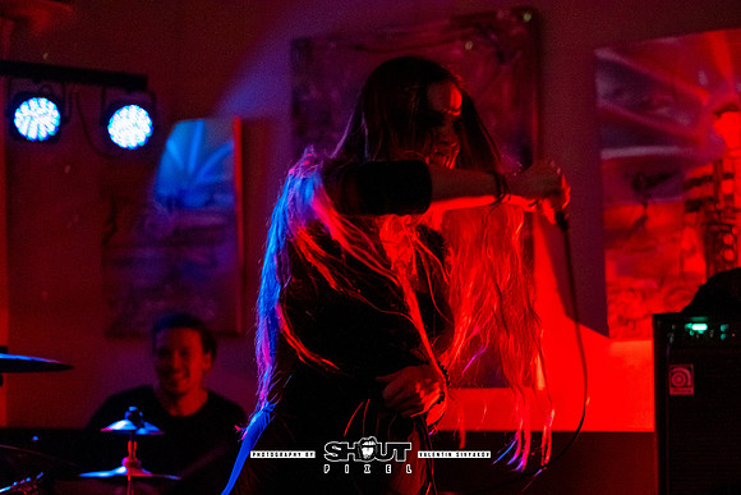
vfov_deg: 20.9
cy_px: 321
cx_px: 480
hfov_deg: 30.9
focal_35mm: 65
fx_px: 1334
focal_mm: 50
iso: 3200
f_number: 2
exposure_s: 1/160
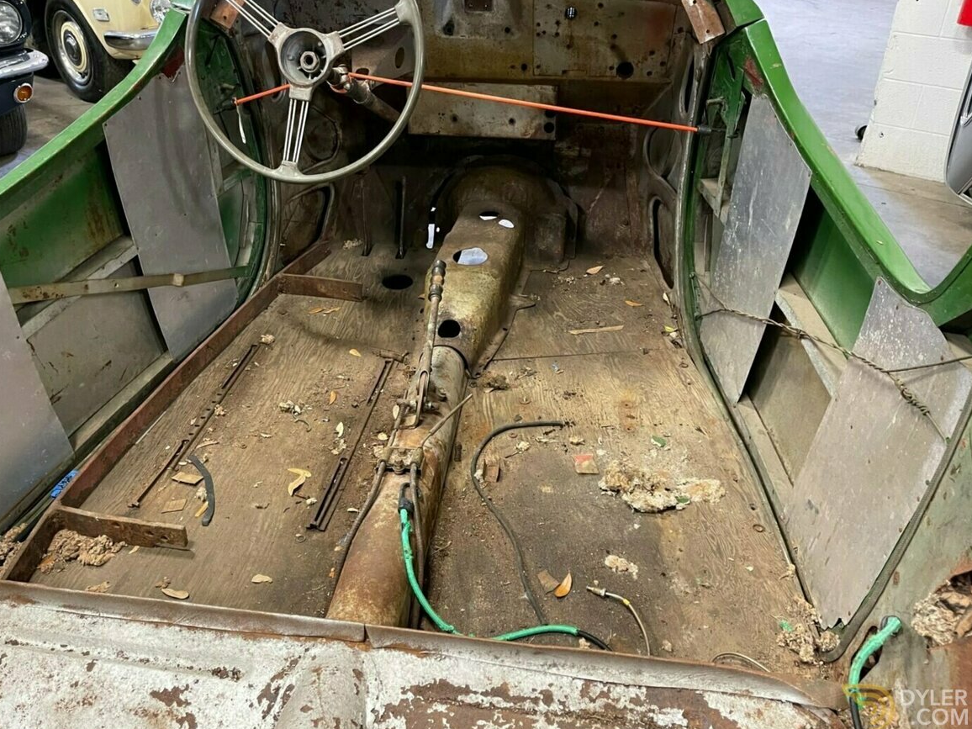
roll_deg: +1.4
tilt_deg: -35.1
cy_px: 363
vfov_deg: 51.4
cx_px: 472
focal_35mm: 27
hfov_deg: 65.3
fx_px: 758
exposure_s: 1/40
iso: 400
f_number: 1.6
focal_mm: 5.1
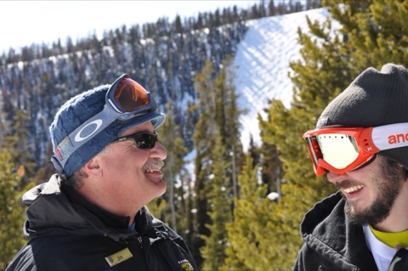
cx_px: 204
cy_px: 136
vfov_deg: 18.1
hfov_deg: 27.0
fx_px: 849
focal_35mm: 75
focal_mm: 50
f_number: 9
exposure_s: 1/320
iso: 200
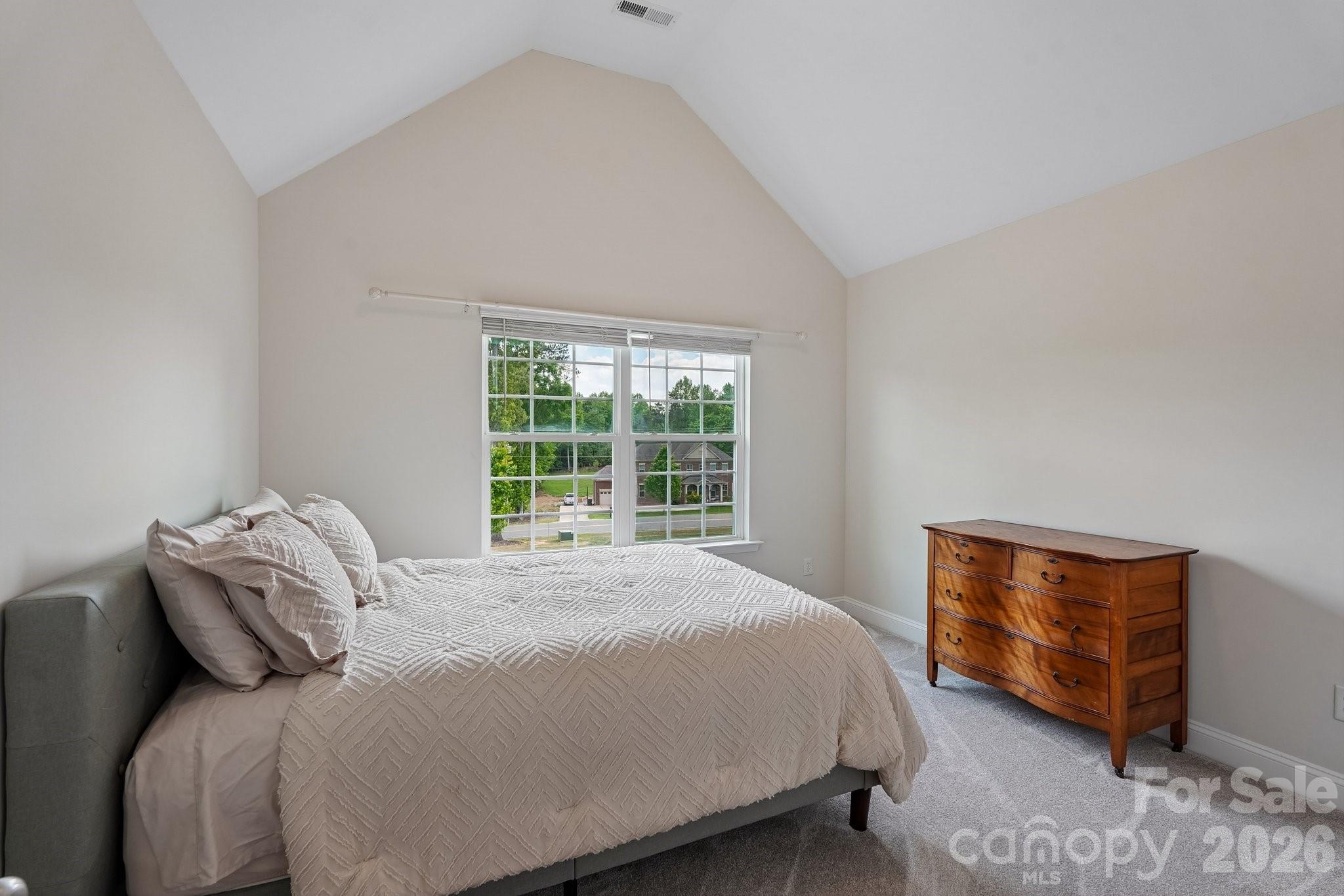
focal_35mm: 16
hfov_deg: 95.0
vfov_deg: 72.0
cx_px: 672
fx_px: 616
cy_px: 448
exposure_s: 1/60
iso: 400
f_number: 8
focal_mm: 16.5
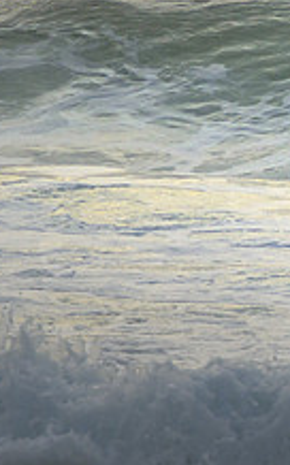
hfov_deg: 0.9
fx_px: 18867
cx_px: 688
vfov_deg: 1.4
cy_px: 91
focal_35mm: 1490
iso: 560
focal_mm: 400
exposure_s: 1/2000
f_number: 5.6
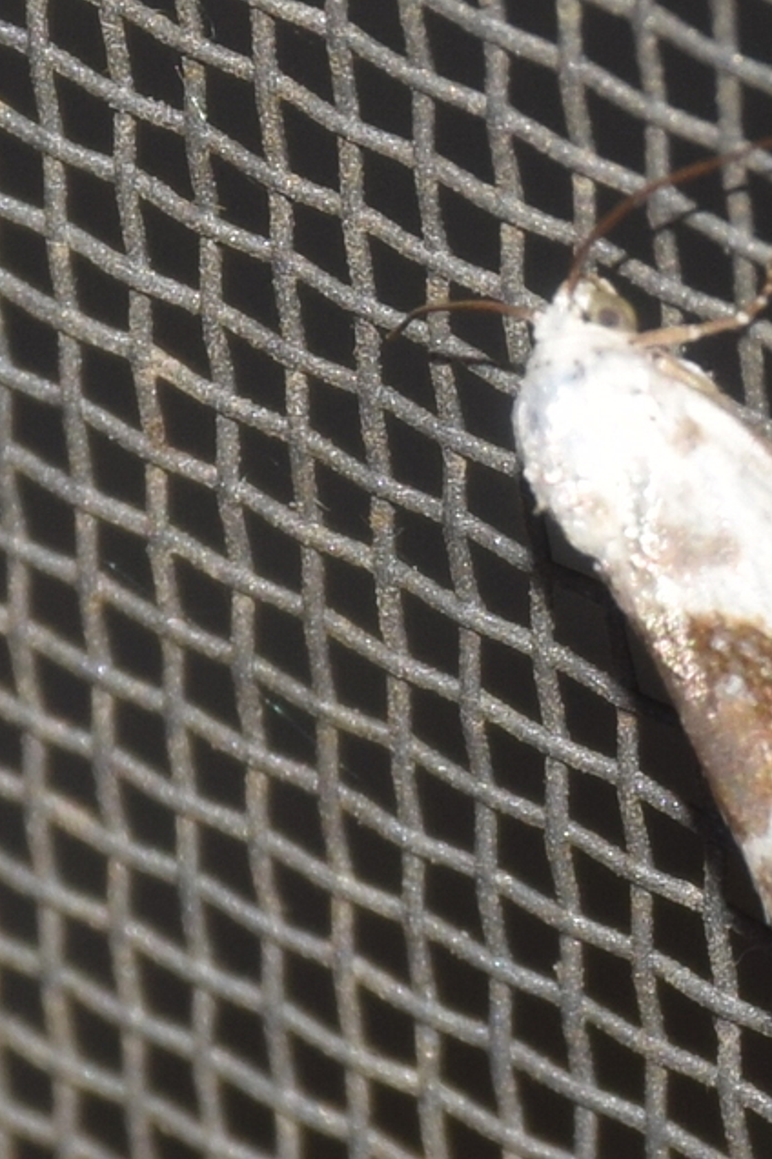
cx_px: 860
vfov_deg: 6.5
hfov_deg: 4.3
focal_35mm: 316
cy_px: 579
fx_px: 10175
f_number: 13
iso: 100
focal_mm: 140
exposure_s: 1/160
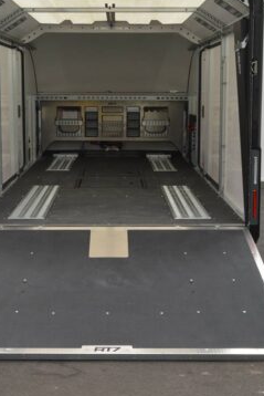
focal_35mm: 63
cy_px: 180
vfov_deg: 31.9
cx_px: 113
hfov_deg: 21.6
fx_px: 690
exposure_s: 1/8
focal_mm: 25
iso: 450
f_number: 16
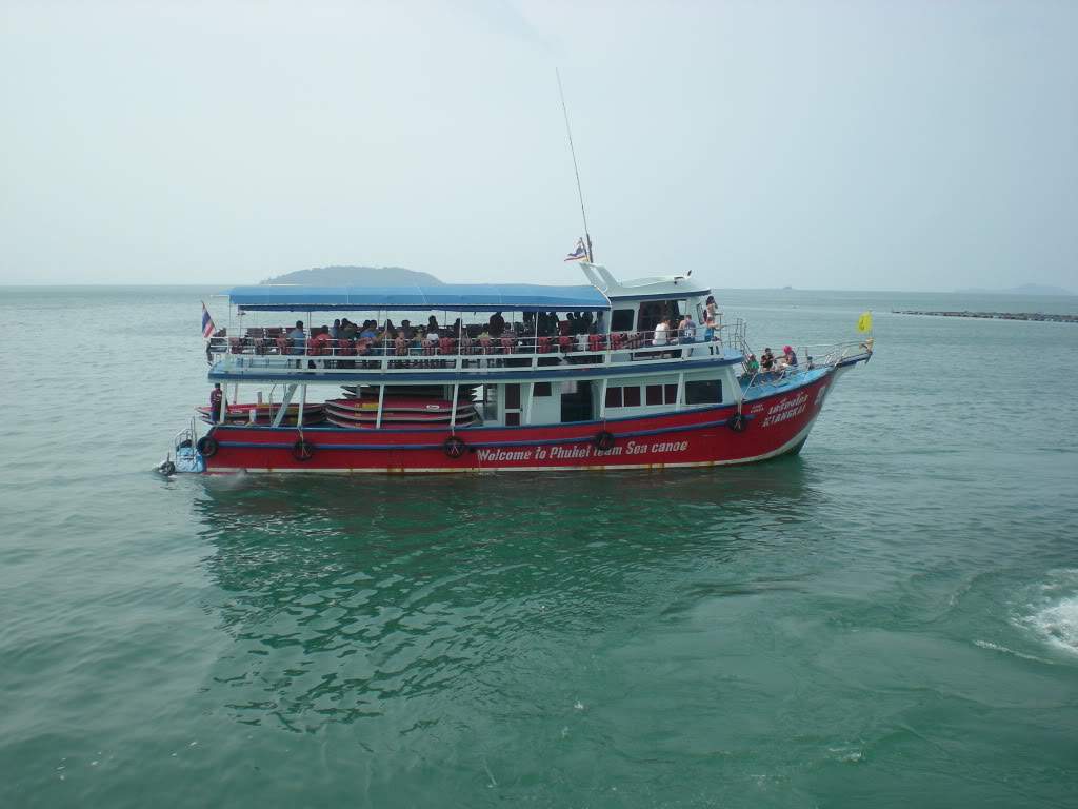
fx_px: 1183
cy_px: 404
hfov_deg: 49.0
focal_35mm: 38
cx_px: 539
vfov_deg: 37.7
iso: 50
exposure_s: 1/353
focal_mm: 6.3
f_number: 4.6
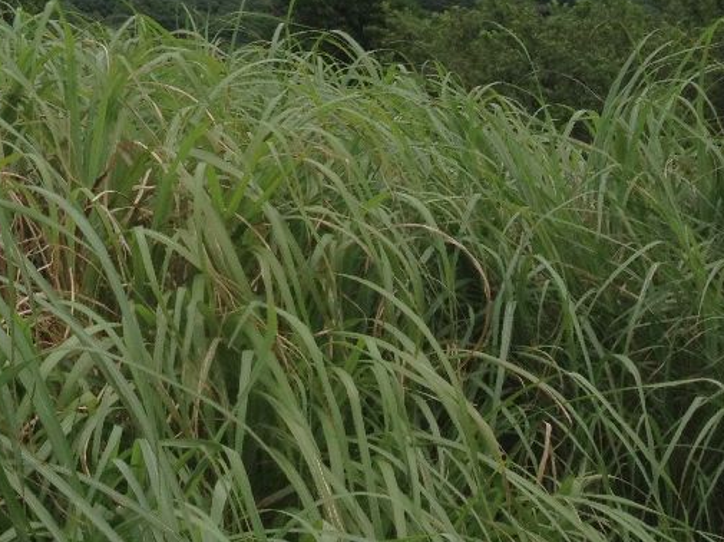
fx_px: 2320
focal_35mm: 111
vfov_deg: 12.6
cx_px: -251
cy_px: -294
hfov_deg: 16.6
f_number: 2.4
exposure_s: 1/2404
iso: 50
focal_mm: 4.28
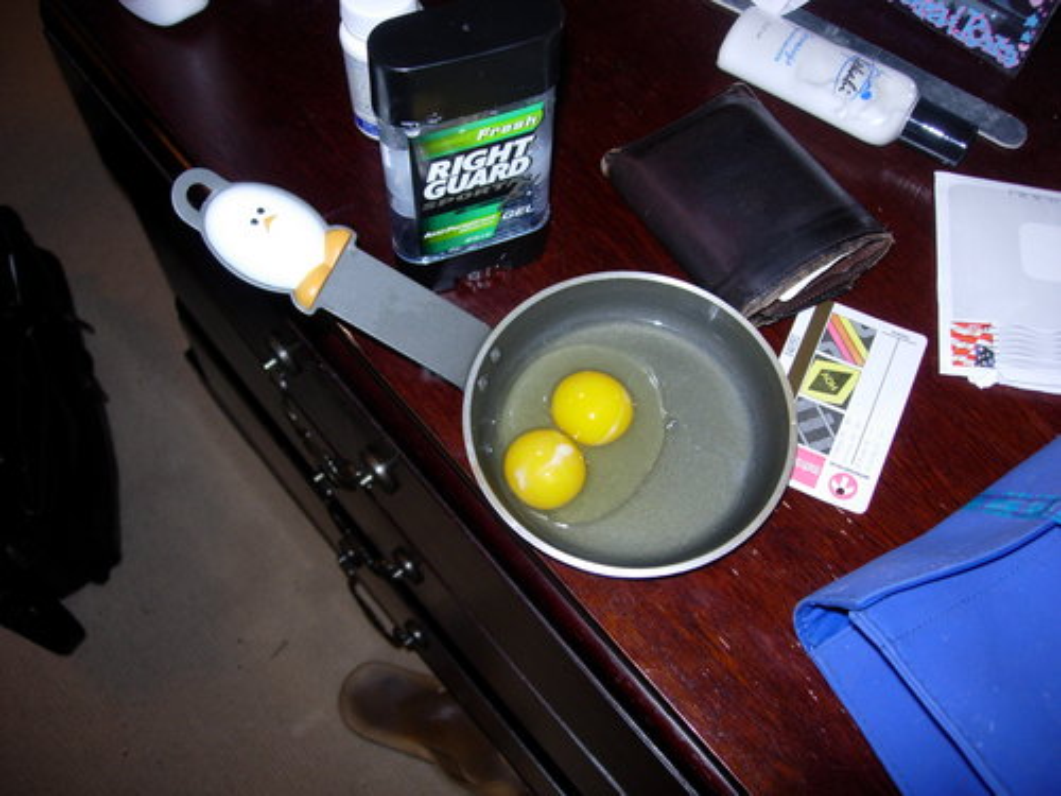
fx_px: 1165
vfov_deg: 37.7
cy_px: 398
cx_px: 530
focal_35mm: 38
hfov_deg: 49.0
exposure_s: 1/64
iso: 79
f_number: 2.8
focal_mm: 7.8
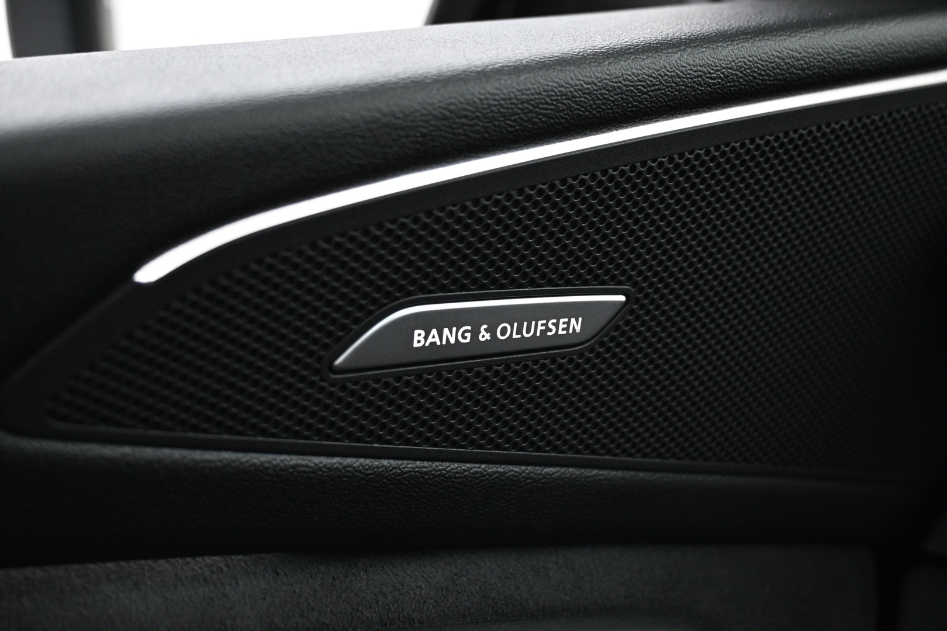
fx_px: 986
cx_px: 474
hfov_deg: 51.3
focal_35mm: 38
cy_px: 316
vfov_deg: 35.5
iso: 1600
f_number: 4.2
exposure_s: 1/10
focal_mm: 25
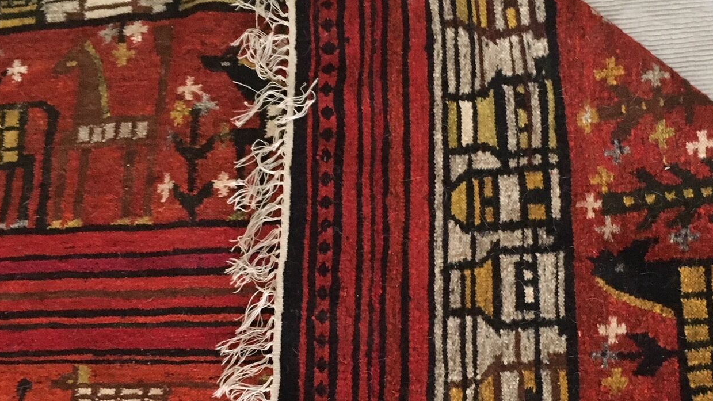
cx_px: 441
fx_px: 964
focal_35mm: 51
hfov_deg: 40.3
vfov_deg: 23.3
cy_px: 287
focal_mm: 4.15
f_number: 2.2
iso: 400
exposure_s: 1/17
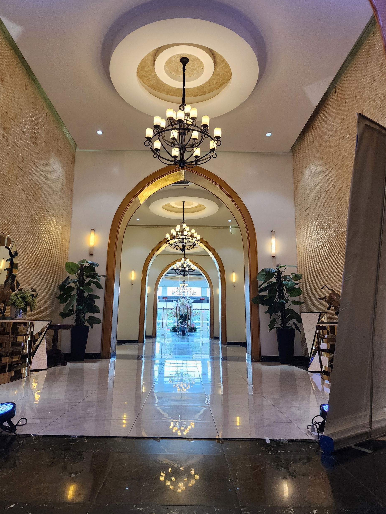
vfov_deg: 71.6
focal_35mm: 24
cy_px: 257
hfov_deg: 56.8
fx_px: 357
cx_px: 187
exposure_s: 1/120
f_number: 1.8
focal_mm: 6.4
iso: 160
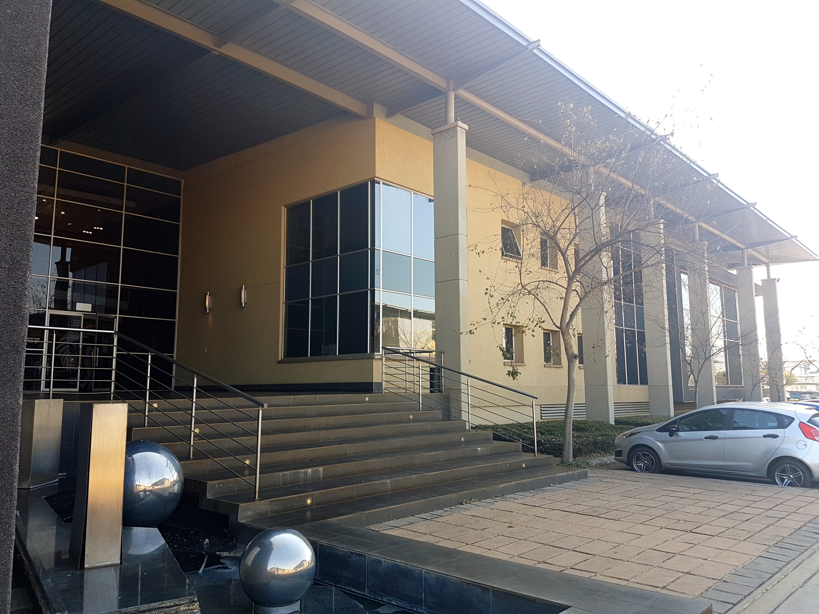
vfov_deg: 53.1
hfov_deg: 67.3
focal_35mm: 26
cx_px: 410
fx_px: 615
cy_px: 307
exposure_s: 1/275
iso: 40
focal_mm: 4.2
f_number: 1.7
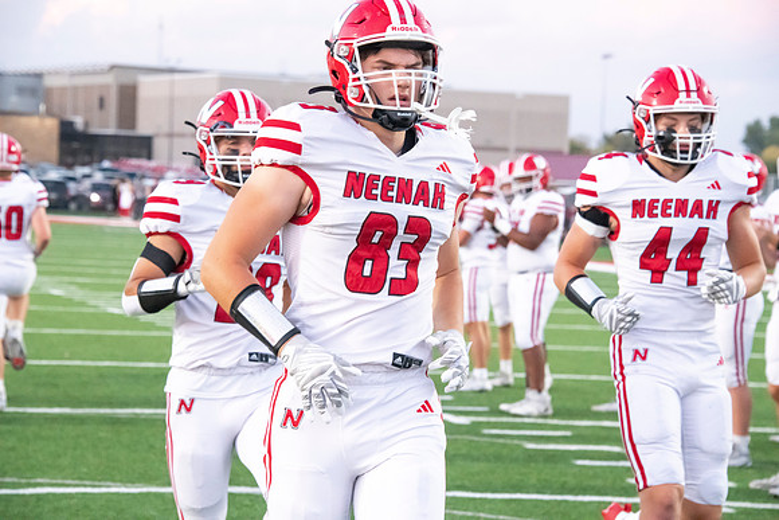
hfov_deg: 15.2
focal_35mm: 135
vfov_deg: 10.2
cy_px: 260
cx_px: 390
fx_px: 2922
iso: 10000
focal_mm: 135
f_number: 7.1
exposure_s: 1/640
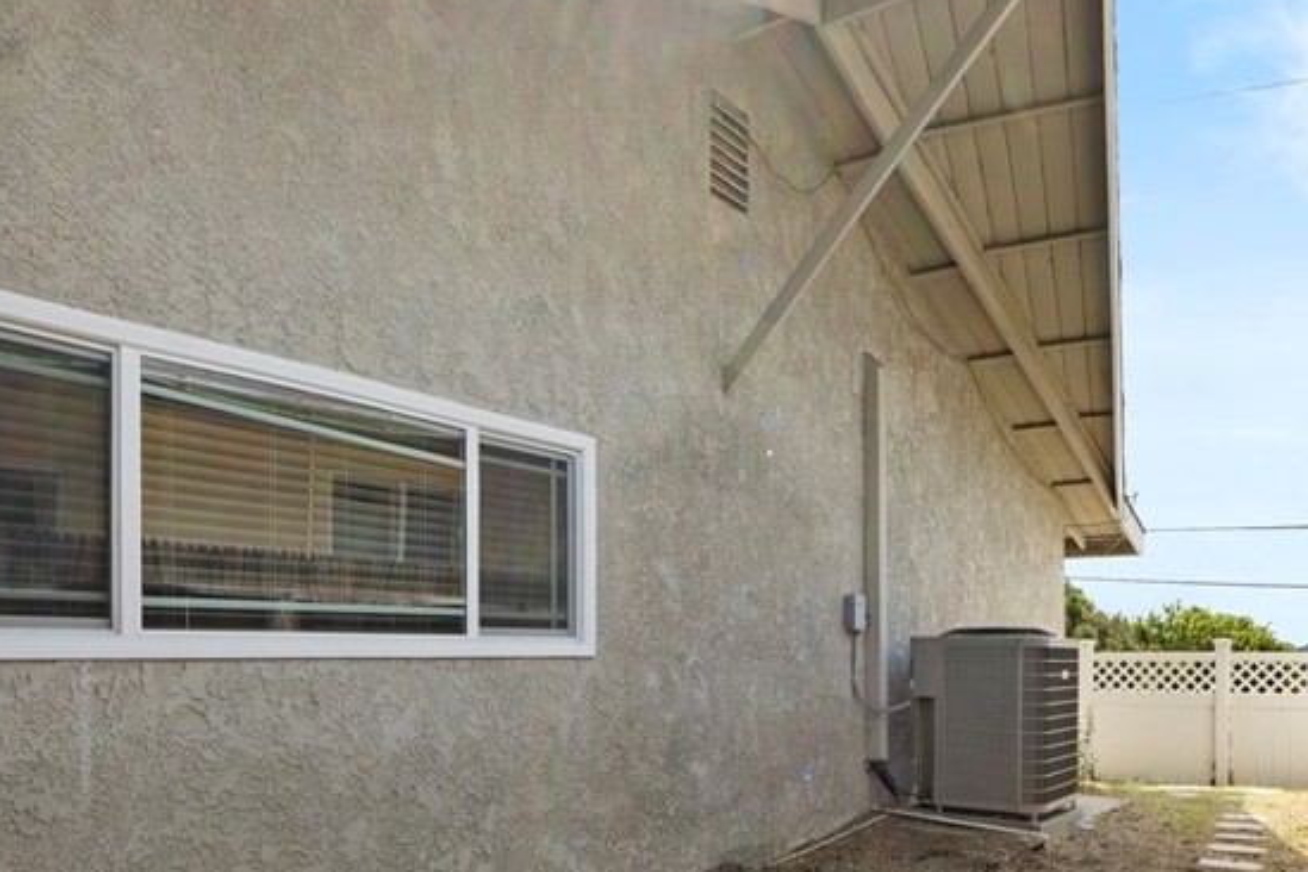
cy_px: 635
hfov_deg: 64.6
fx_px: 1017
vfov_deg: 45.1
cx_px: 815
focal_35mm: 28
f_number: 11
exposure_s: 1/100
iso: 100
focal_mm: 10
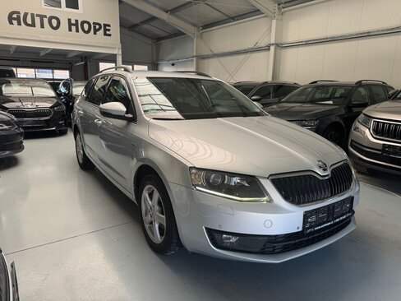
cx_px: 200
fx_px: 278
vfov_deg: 56.8
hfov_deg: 71.6
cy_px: 150
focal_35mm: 24
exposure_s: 1/121
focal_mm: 6.76
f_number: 1.78
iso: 64
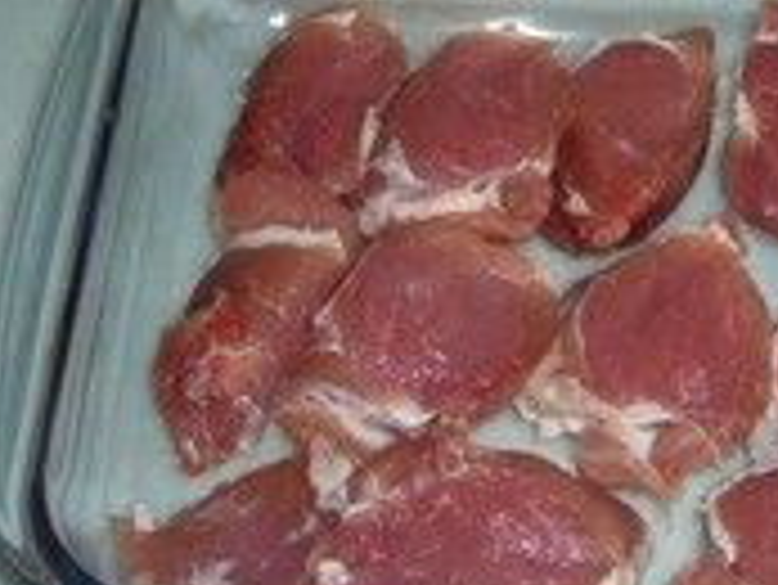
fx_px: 1822
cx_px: 585
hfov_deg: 23.9
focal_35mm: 81
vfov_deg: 18.0
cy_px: 94
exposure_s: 1/60
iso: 100
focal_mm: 5.8
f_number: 2.8
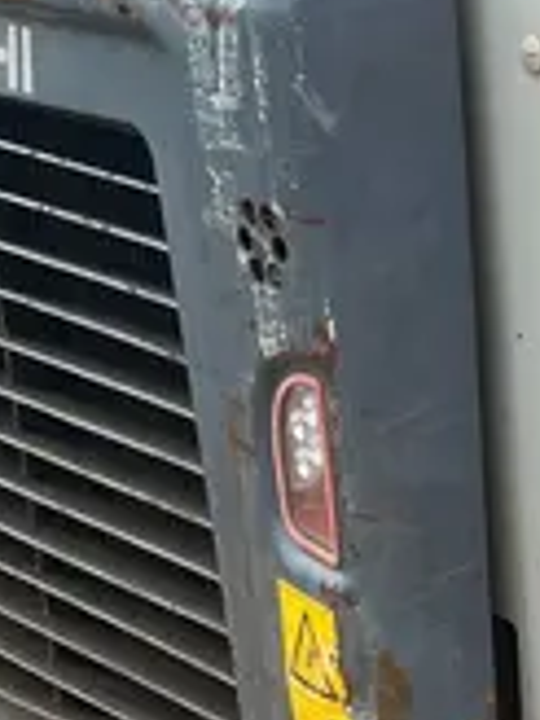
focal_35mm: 116
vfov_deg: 17.0
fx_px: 2413
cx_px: 1023
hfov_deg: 11.7
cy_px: 274
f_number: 1.6
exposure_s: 1/1163
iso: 50
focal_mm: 5.1
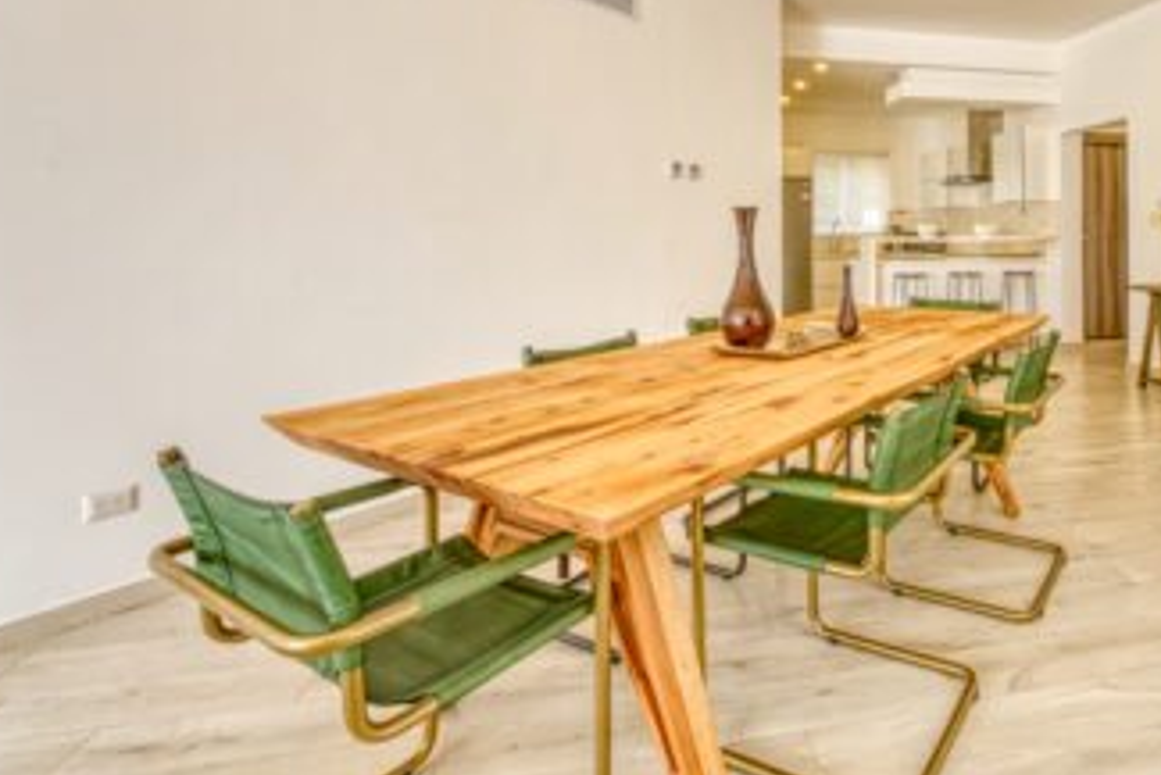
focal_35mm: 21
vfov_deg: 57.4
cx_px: 818
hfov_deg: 77.2
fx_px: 678
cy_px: 221
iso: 640
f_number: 16
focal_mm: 14
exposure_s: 1/6
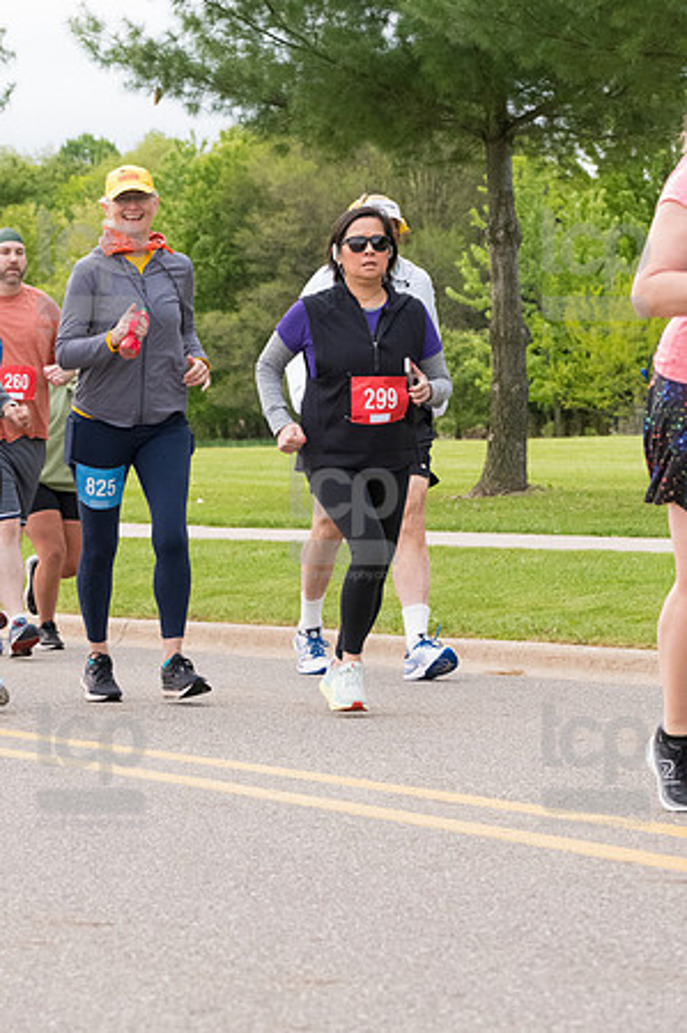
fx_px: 4074
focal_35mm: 142
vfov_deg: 14.5
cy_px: 516
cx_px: 344
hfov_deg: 9.6
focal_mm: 95
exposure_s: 1/1600
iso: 4000
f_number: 7.1
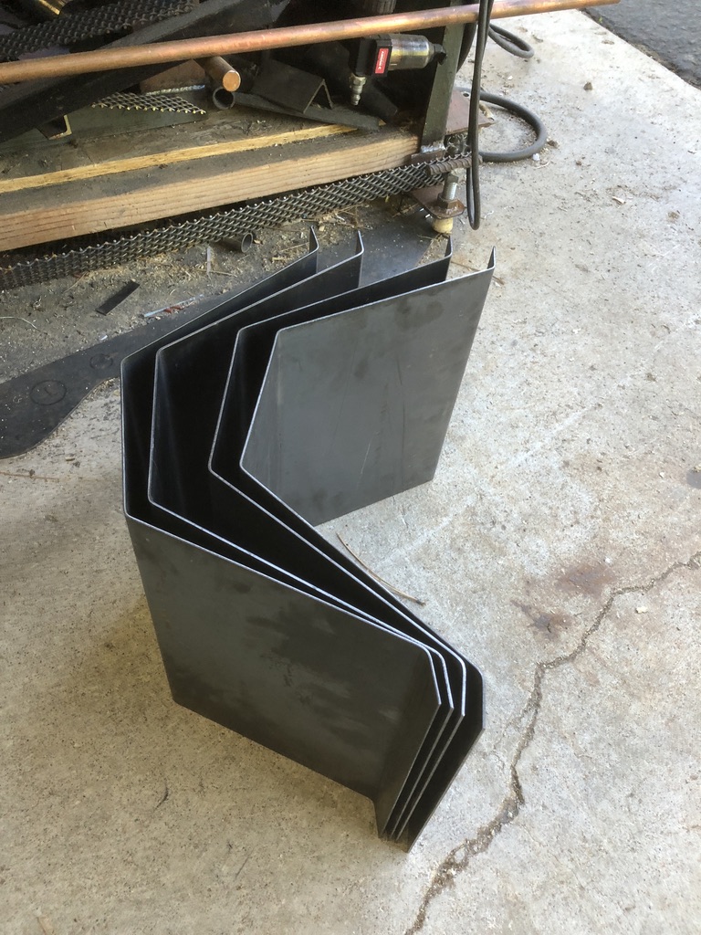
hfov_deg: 49.7
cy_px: 468
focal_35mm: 28
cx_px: 350
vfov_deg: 63.4
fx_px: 756
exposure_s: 1/30
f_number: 1.8
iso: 40
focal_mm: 4
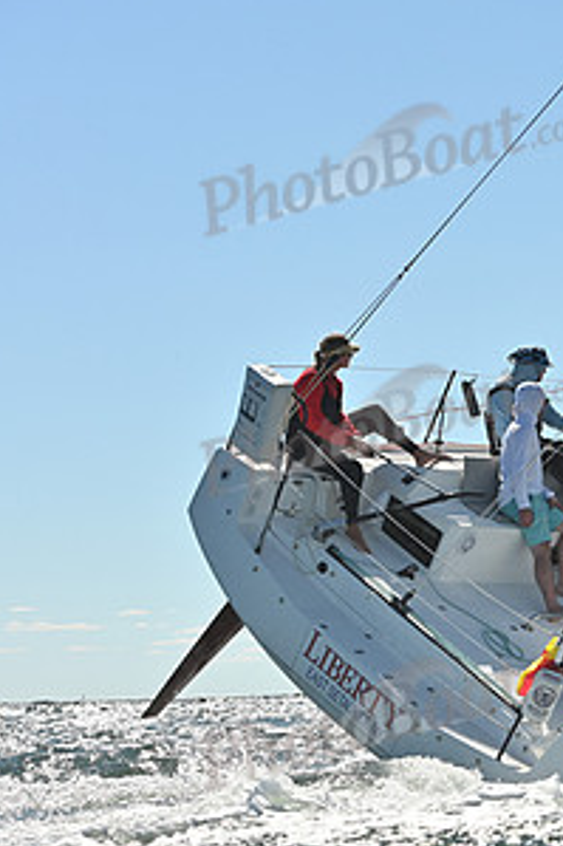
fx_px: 3194
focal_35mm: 136
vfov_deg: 15.1
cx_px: 747
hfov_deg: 9.9
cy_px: 531
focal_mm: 70
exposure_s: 1/2500
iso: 320
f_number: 7.1
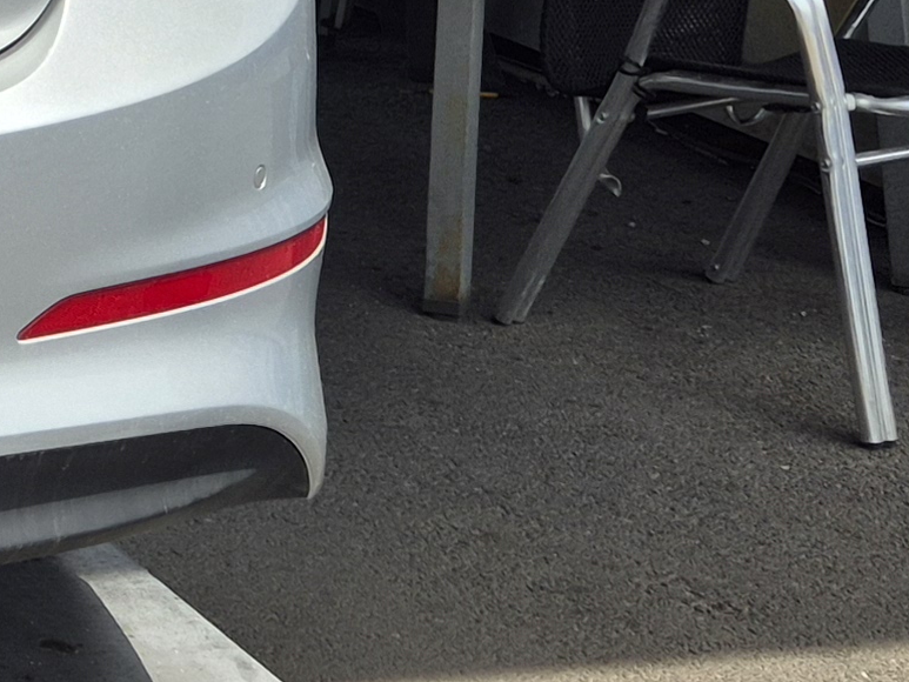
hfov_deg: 14.6
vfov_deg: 12.1
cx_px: -711
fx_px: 3125
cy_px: -223
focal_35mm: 119
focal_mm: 5.4
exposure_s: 1/1464
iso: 25
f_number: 1.8
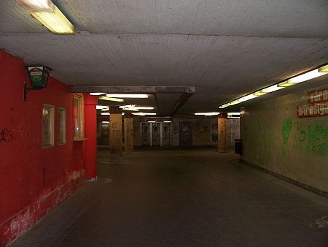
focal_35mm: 34
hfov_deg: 53.9
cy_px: 124
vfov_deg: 41.8
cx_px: 164
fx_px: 322
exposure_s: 1/60
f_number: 2.7
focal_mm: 5.6
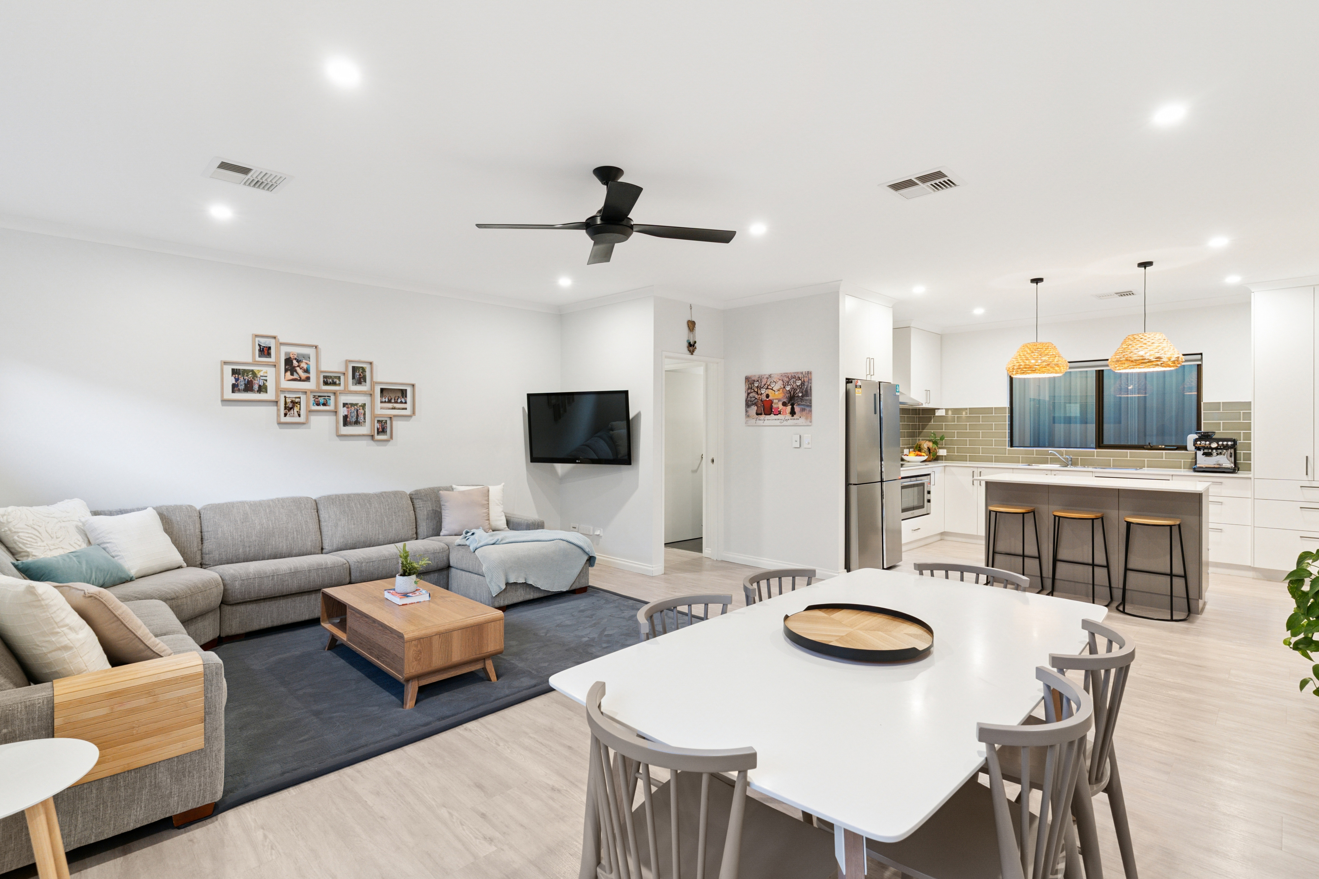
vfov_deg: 70.4
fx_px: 623
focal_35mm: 17
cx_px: 660
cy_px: 440
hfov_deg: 93.3
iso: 640
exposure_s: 1/5
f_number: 9
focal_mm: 17
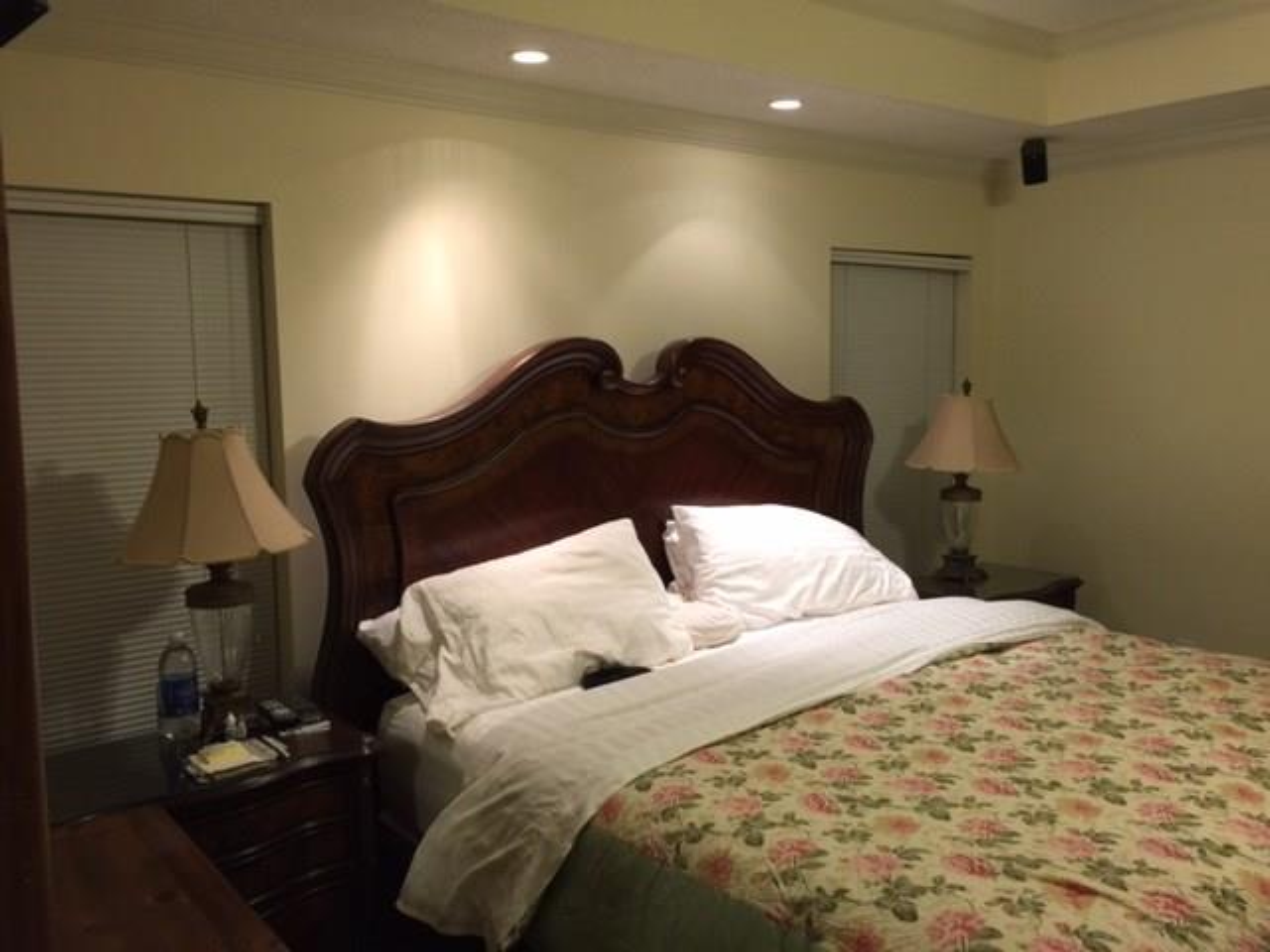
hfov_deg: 61.7
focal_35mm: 29
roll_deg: -1.0
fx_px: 1064
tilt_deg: -5.7
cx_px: 635
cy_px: 476
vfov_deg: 48.2
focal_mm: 4.15
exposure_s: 1/15
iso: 40
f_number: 2.2
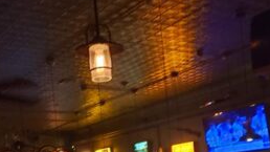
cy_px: 187
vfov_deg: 20.3
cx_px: 139
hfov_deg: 37.9
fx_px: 394
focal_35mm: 55
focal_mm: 4.3
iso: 640
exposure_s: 1/30
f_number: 1.5
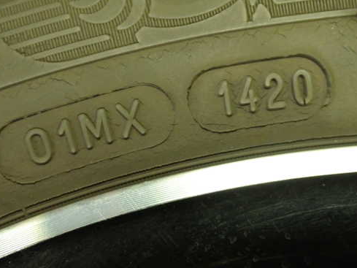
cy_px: 123
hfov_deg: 35.5
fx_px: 557
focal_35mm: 54
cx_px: 188
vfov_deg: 27.0
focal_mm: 7.84
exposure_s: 1/30
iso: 800
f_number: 2.9
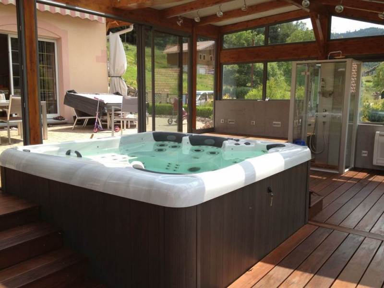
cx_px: 192
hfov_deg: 52.6
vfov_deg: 40.7
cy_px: 144
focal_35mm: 35
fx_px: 388
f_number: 2.4
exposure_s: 1/657
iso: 50
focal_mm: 4.28
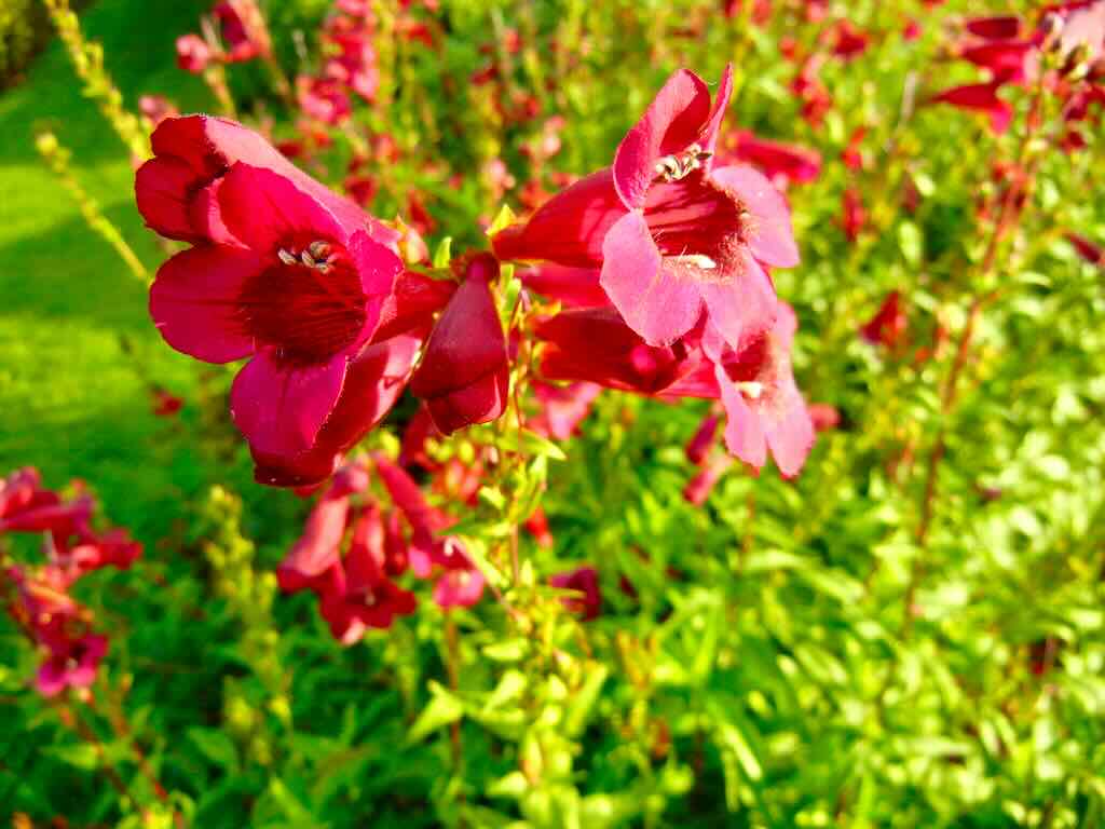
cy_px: 414
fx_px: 958
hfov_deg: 60.0
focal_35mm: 30
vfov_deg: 46.8
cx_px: 552
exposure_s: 1/346
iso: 160
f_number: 3.5
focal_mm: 5.4
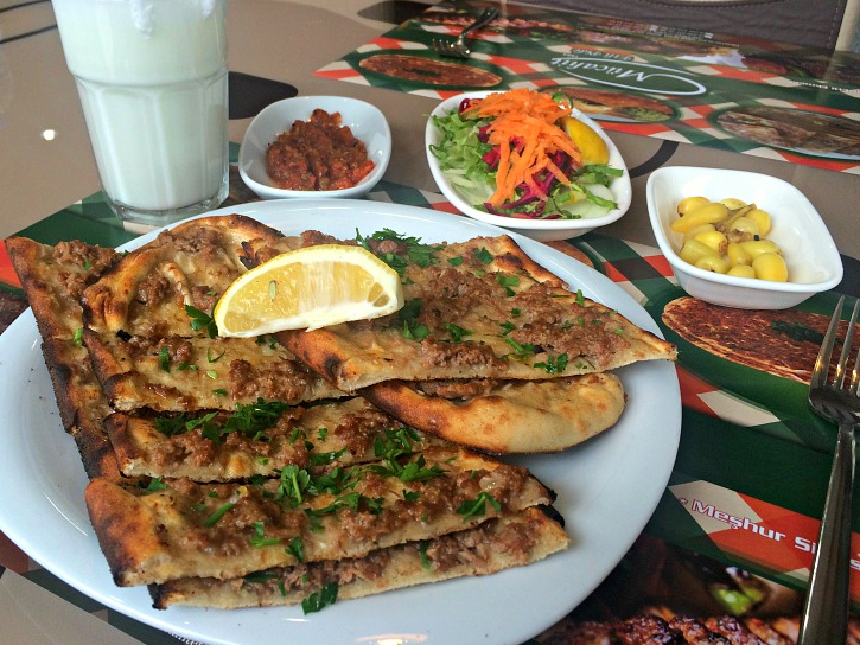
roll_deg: -1.2
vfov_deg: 44.1
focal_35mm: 32
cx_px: 391
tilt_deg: -32.9
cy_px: 296
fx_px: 795
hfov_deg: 56.7
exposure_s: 1/120
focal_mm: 4.15
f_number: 2.2
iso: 40
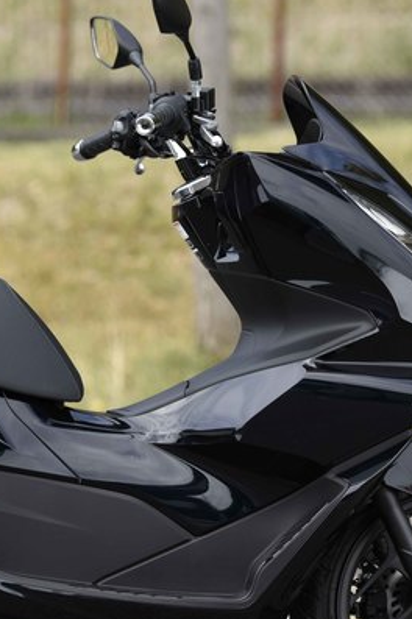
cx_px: 30
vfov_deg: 9.1
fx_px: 3886
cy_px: 360
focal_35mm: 226
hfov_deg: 6.1
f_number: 3.2
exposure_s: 1/2000
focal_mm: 112
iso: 250
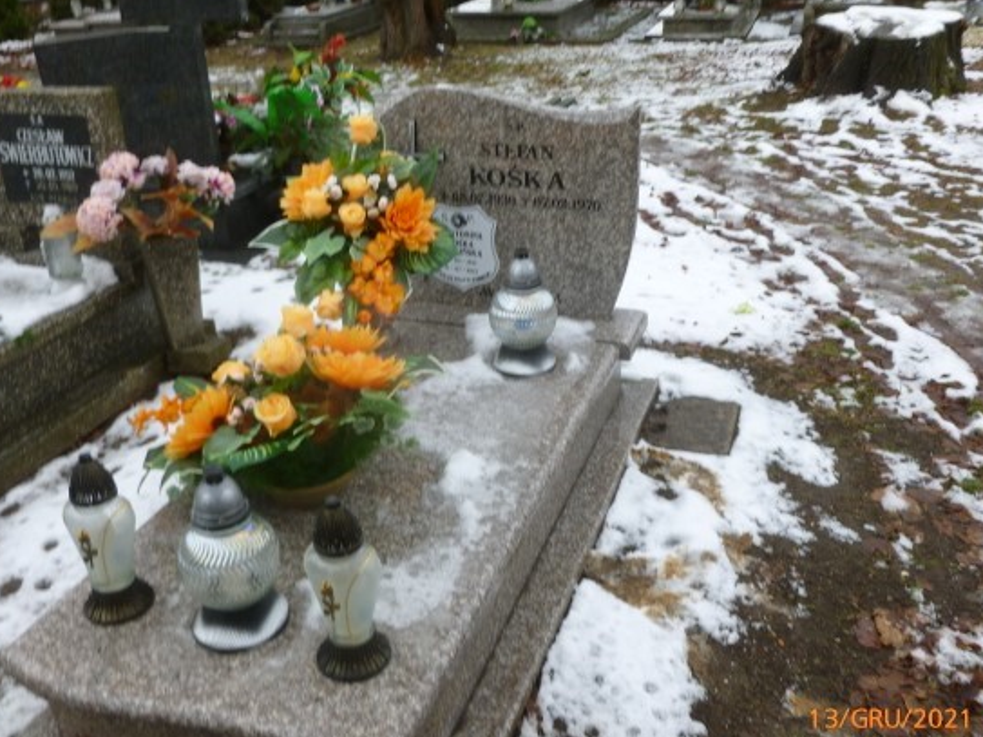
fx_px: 937
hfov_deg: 55.3
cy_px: 371
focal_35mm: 33
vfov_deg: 42.9
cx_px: 467
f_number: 3.3
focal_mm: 5
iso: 100
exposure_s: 1/80
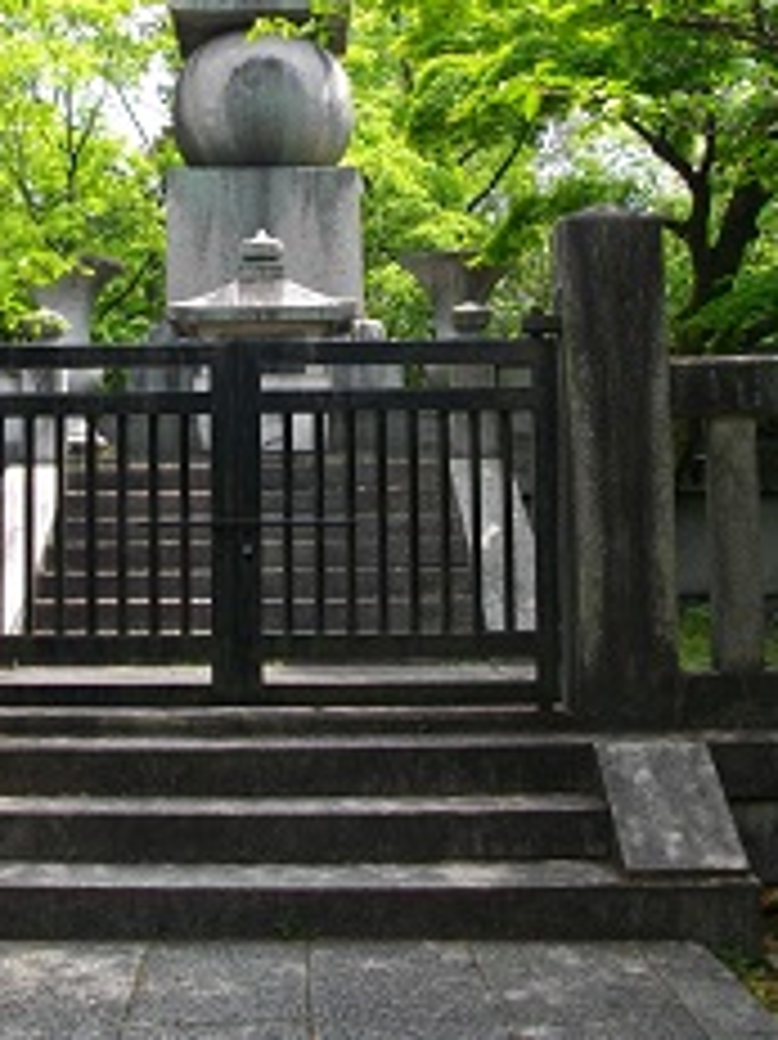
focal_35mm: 54
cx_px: 265
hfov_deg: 26.9
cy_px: 322
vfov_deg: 35.1
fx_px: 1620
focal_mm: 5.7
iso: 100
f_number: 2.9
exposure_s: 1/320
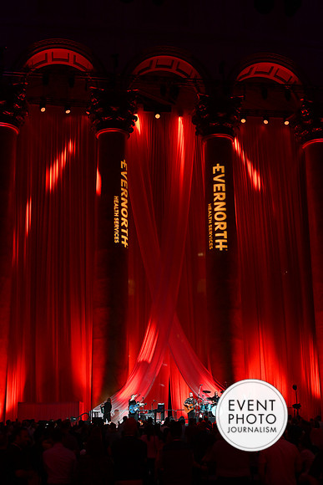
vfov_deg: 42.7
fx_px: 619
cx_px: 162
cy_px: 242
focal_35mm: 46
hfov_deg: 29.3
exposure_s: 1/200
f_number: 4
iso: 1600
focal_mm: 46
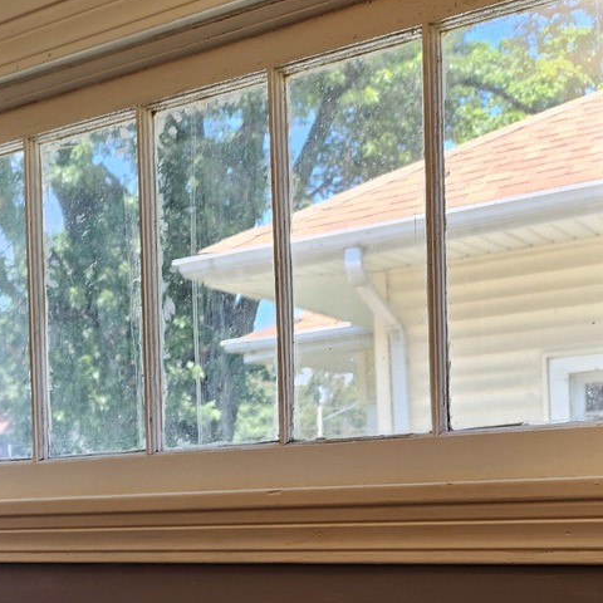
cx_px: -99
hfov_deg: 25.6
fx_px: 1202
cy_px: 550
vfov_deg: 27.1
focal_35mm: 61
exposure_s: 1/120
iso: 20
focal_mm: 6.4
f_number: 1.8
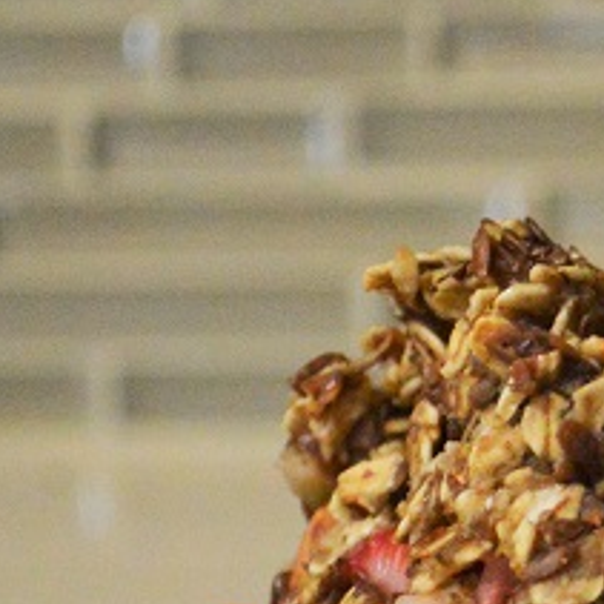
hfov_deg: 8.3
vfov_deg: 8.4
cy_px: 666
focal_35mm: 206
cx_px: 925
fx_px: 4067
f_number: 5
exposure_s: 1/60
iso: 3200
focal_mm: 36
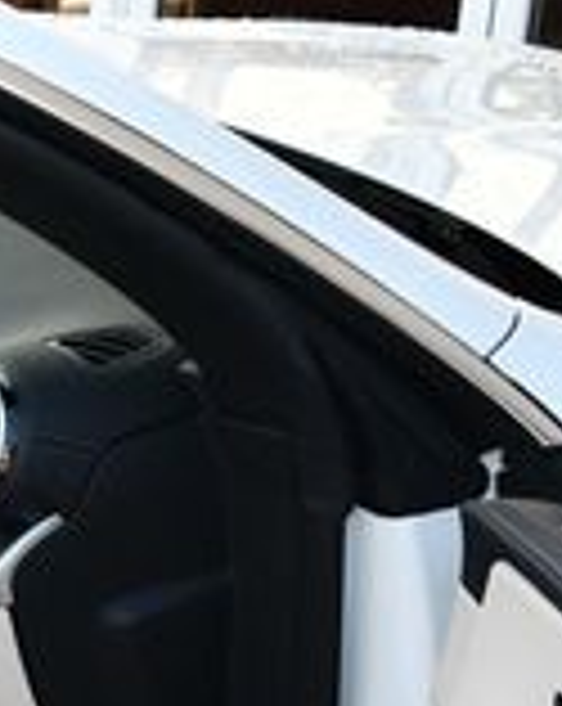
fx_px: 2878
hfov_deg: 9.9
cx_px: -773
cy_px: 782
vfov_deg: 13.7
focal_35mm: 138
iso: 320
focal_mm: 18
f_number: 5.6
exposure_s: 1/250
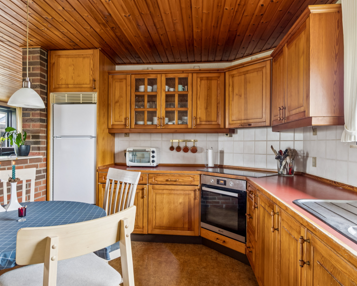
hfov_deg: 73.6
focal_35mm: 23
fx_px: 239
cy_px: 141
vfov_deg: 61.8
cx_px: 177
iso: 200
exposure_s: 1/2
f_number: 6.3
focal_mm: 13
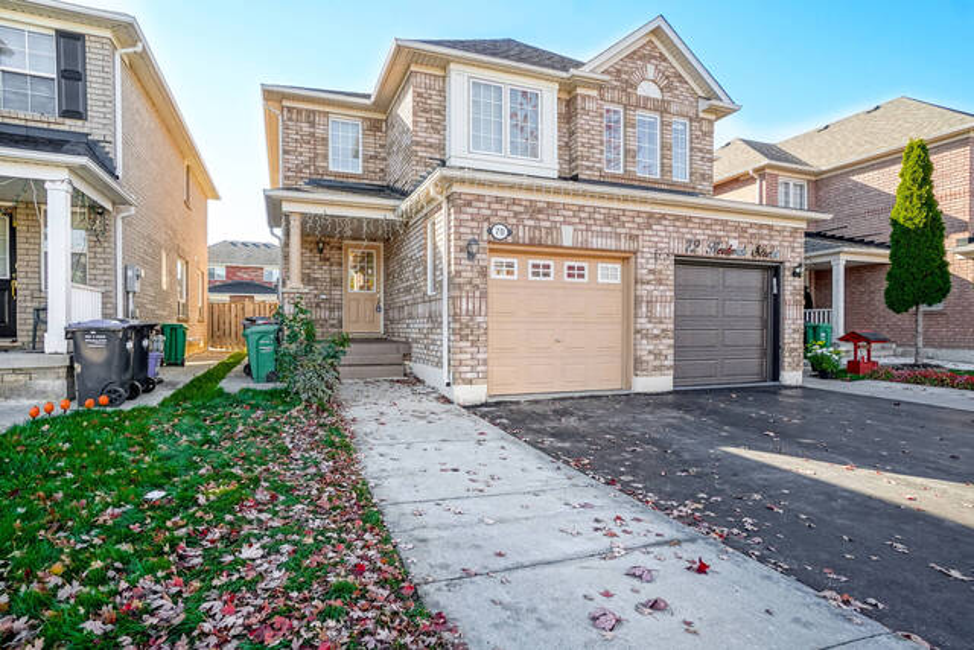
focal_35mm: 18
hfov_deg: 90.0
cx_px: 487
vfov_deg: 67.4
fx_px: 487
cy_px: 325
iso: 1250
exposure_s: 1/800
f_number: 7.1
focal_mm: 12
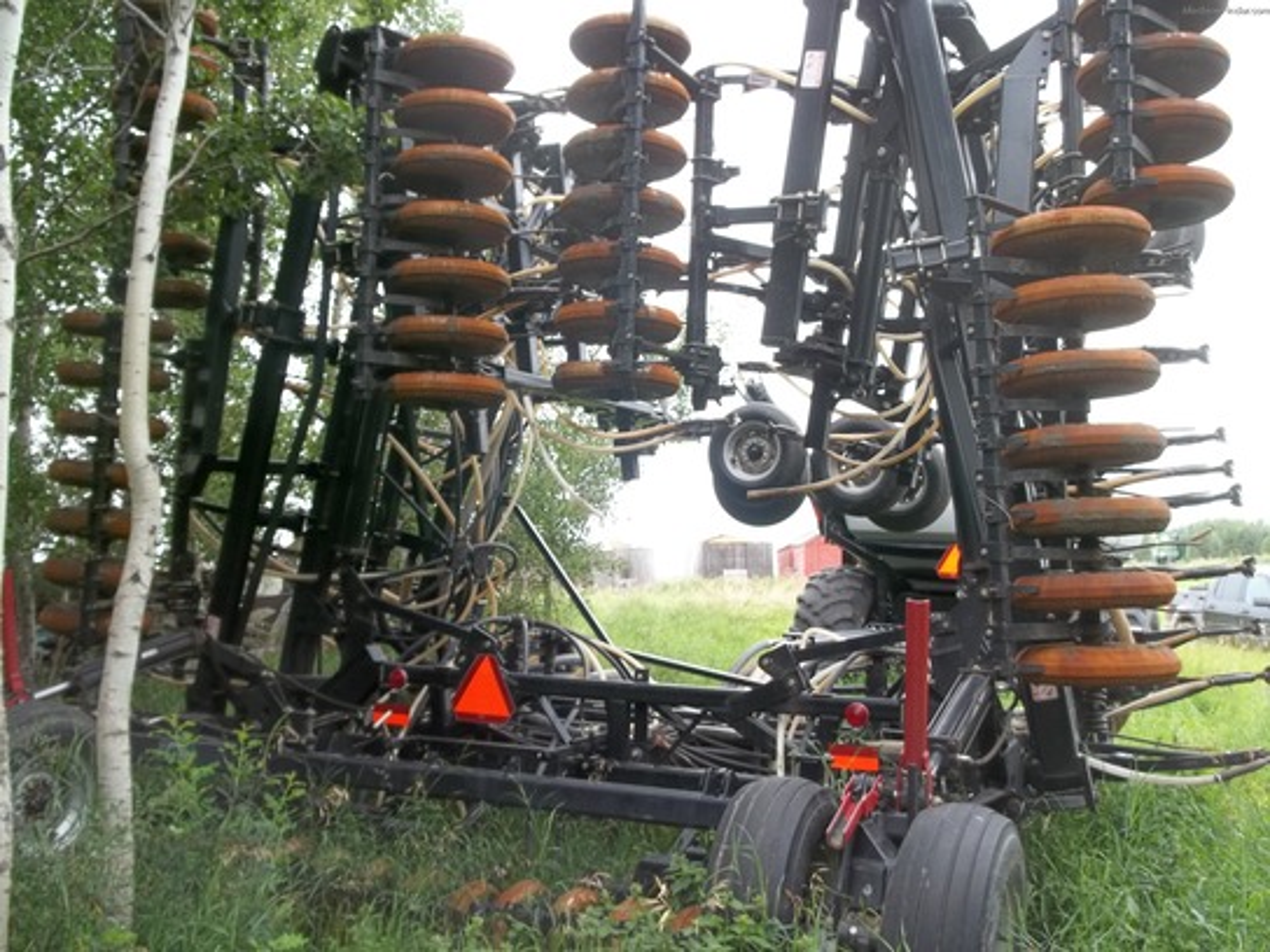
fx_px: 1211
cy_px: 476
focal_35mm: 33
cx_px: 635
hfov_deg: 55.4
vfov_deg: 42.9
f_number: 3.3
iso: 64
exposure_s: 1/100
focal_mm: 5.9
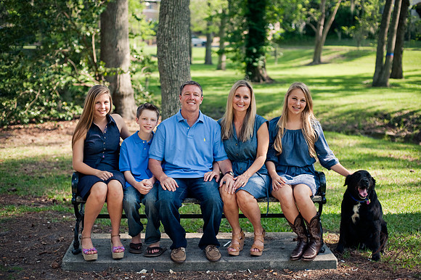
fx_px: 584
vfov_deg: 27.0
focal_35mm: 50
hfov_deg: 39.6
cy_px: 140
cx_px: 210
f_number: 2.5
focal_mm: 50
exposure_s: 1/640
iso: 200
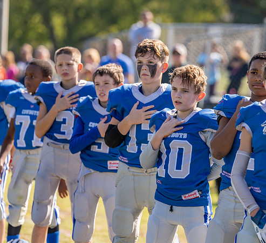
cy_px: 111
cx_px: 170
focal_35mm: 226
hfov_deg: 8.1
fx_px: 1879
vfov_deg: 7.4
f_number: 3.5
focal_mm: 171
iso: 100
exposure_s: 1/500
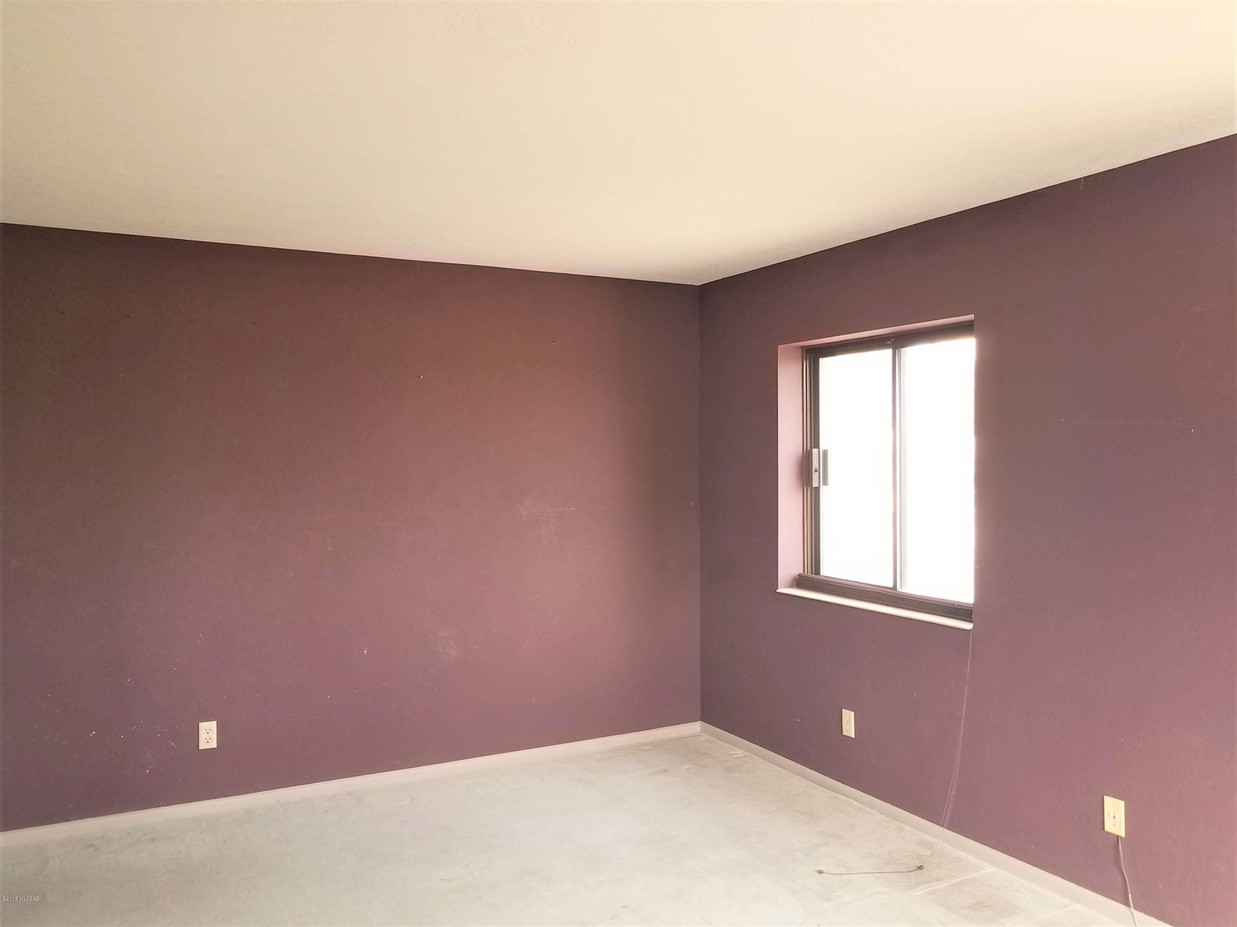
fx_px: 929
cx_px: 618
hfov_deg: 67.3
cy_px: 464
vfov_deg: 53.1
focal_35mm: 26
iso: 64
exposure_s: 1/60
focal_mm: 4.2
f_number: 1.7
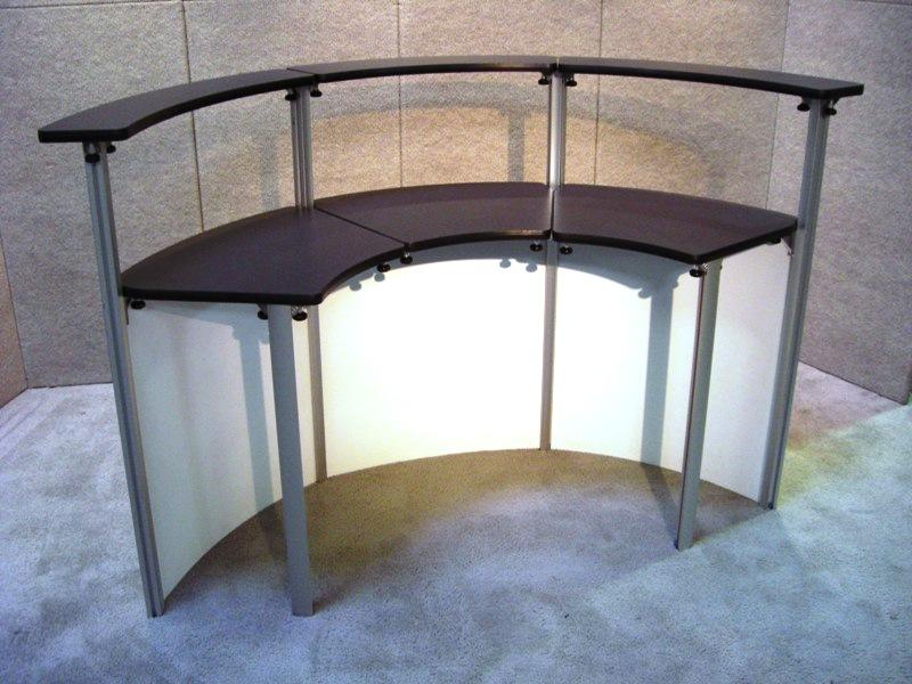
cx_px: 456
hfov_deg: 49.0
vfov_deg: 37.7
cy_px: 342
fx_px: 1001
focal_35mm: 38
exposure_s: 1/50
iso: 200
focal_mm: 6.2
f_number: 2.7
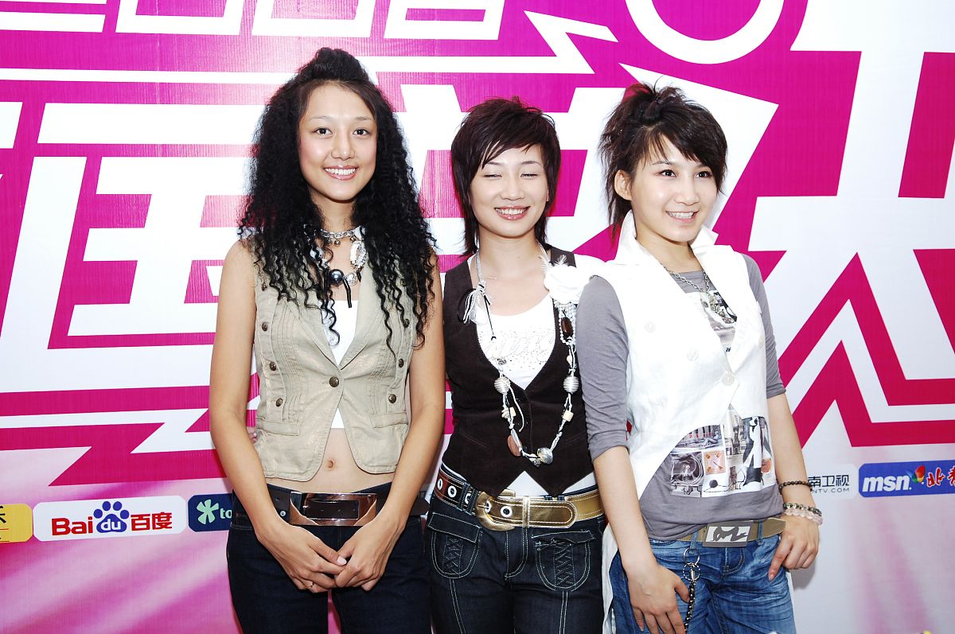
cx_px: 478
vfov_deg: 31.8
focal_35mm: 42
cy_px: 317
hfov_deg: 46.4
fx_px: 1113
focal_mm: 28
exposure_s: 1/250
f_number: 4
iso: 400
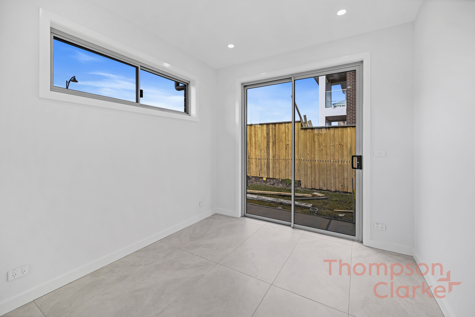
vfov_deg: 81.3
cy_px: 158
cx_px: 238
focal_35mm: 14
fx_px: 185
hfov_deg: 104.2
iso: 100
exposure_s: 1/40
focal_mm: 14
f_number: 4.5
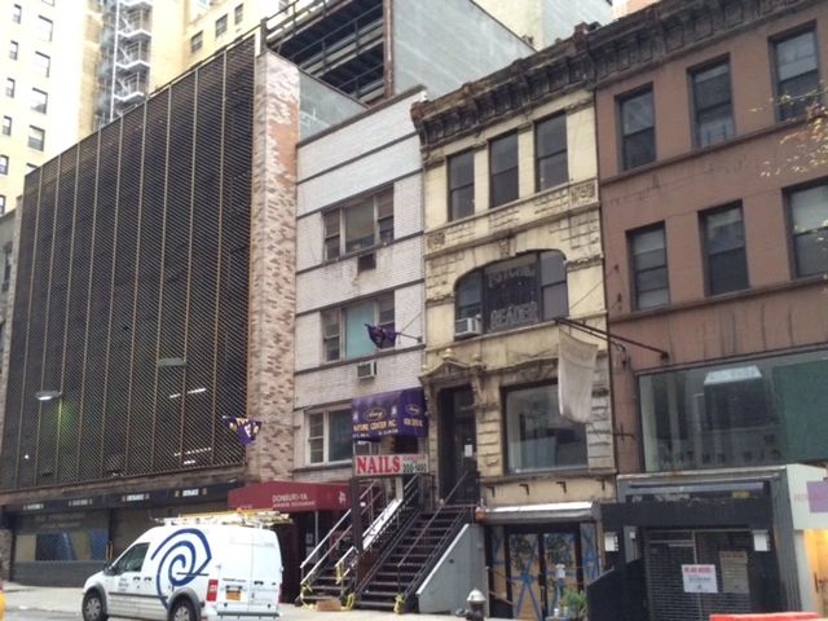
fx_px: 718
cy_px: 310
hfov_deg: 60.0
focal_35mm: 30
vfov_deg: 46.8
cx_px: 414
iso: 64
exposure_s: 1/30
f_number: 2.2
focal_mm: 4.12
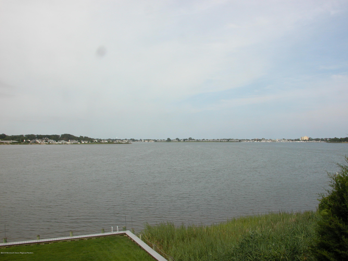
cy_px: 130
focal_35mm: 35
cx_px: 174
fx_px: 352
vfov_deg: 40.7
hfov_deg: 52.6
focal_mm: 8.9
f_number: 6.3
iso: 100
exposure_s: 1/314
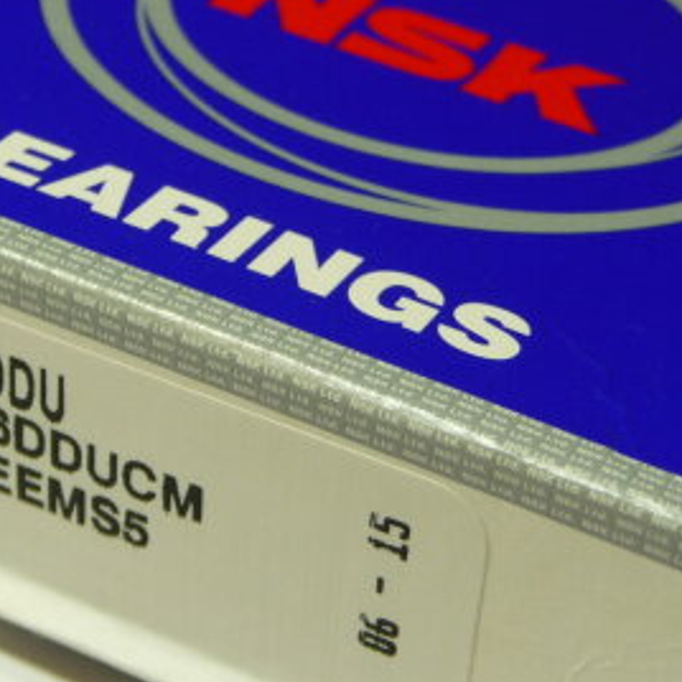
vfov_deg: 17.6
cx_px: 310
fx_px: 2207
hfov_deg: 17.6
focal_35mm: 99
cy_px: 331
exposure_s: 1/40
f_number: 4.2
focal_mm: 8.5
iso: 125
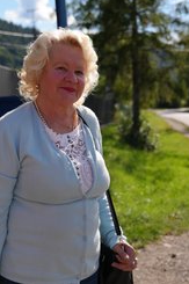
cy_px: 130
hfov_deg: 20.3
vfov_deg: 30.1
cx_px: 101
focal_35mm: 67
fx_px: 528
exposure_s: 1/1600
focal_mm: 41
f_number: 3.5
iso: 100
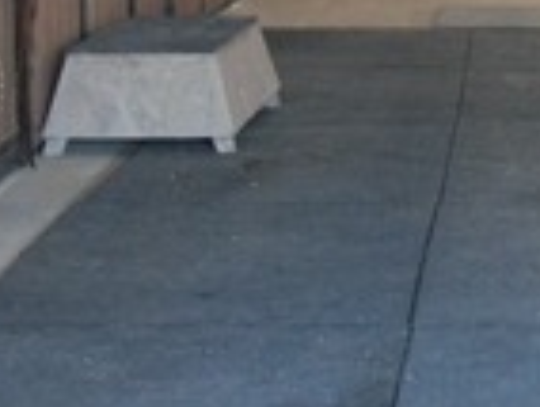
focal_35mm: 144
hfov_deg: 13.4
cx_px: 627
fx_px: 2250
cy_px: -103
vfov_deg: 10.1
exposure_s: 1/30
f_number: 2.9
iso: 133
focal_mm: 5.7
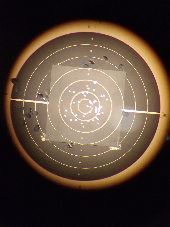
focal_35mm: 50
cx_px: 85
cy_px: 114
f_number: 1.79
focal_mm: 4.71
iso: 800
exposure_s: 1/16.7
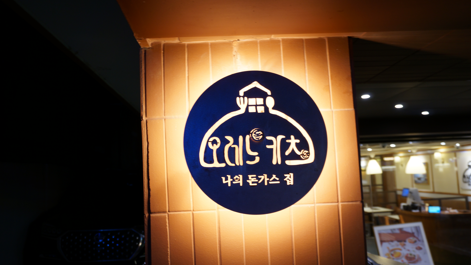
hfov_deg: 61.0
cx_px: 233
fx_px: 400
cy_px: 143
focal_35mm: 32
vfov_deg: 36.7
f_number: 4
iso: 200
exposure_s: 1/13
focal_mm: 20
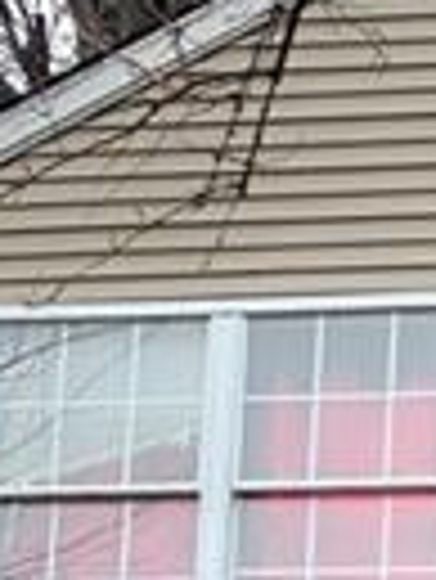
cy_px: 1308
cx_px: 751
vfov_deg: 11.1
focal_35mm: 155
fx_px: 2599
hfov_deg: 9.2
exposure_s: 1/154
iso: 25
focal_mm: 4.25
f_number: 1.8
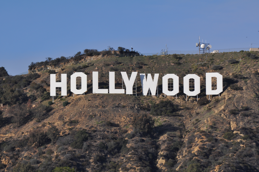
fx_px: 2156
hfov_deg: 6.9
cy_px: 86
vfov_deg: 4.6
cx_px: 130
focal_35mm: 300
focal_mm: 200
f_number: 11
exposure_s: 1/400
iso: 200
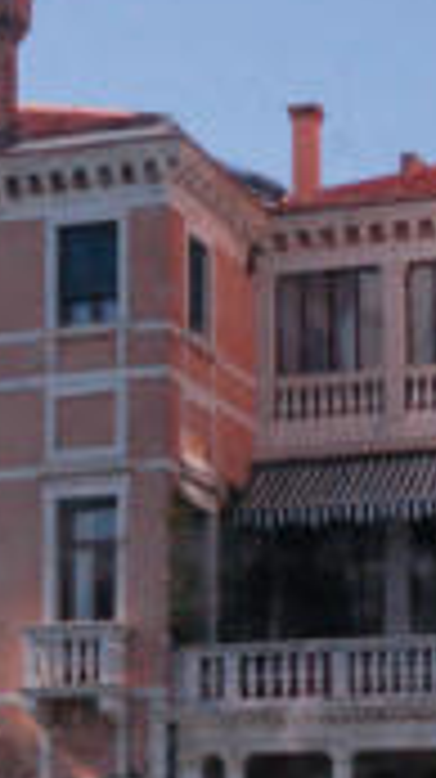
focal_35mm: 131
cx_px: 54
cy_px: 722
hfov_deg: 9.2
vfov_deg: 16.2
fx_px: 2699
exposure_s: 1/320
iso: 1600
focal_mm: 24
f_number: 16
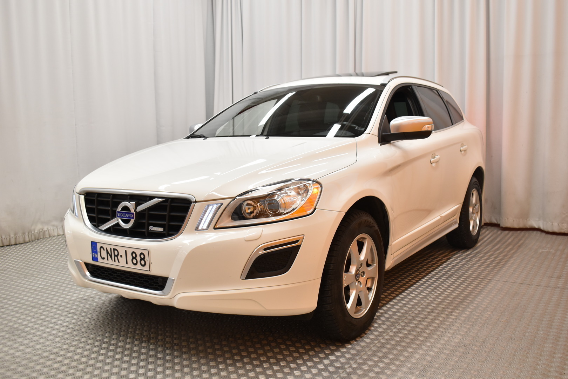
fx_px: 544
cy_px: 190
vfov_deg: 38.4
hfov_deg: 55.1
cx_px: 284
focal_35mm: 34
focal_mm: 23
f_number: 5
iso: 500
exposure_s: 1/8
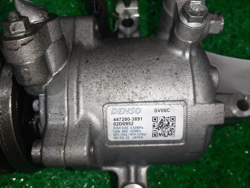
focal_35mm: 26
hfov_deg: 67.3
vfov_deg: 53.1
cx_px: 125
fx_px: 188
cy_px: 94
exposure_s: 1/100
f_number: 1.7
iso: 61
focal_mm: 3.93
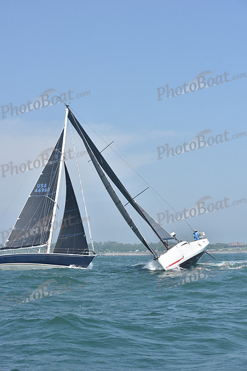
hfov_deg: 17.5
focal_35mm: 78
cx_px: 124
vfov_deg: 26.0
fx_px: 802
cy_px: 186
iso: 320
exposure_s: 1/1000
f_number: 9
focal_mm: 78
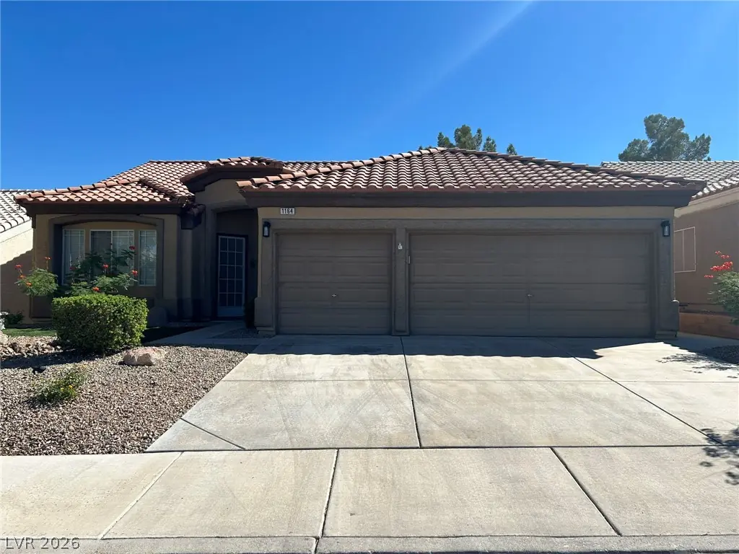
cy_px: 277
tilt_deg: +1.9
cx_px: 370
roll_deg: +0.1
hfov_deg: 67.3
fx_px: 555
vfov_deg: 53.1
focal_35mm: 26
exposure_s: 1/5319
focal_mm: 5.7
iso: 50
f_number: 1.5
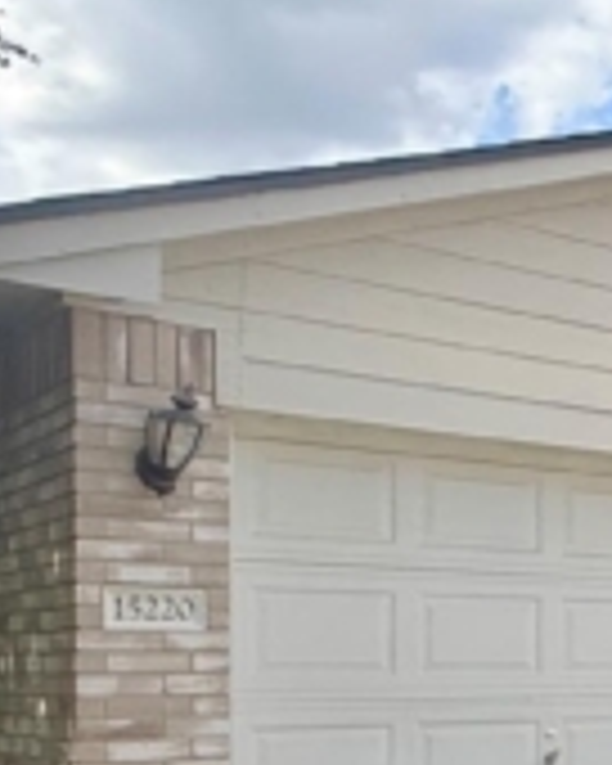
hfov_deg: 19.5
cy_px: 657
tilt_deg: +0.8
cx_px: 1202
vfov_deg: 37.5
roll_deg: -0.3
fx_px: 1064
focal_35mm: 47
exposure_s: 1/2320
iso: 50
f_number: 2.2
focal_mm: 2.22
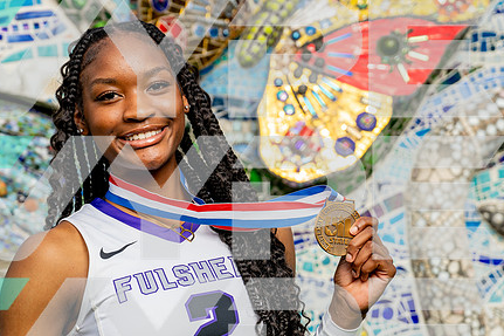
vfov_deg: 15.2
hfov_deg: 22.6
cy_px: 198
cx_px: 209
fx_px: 1259
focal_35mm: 90
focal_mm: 64
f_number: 4
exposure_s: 1/1250
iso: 250
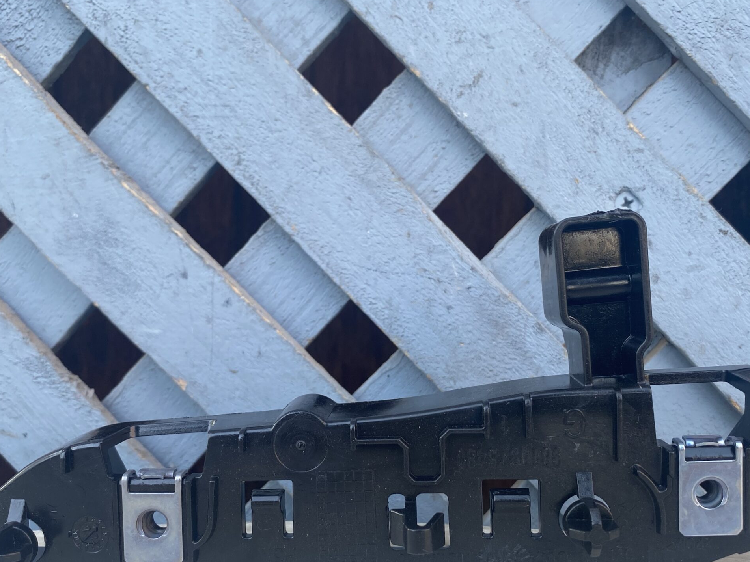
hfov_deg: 52.6
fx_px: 758
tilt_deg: -5.3
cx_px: 407
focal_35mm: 35
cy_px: 367
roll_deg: +1.0
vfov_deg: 40.3
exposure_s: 1/121
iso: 50
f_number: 1.8
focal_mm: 4.25
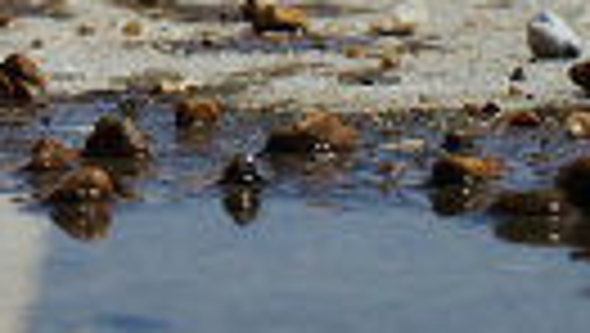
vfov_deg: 5.9
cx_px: -324
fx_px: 3210
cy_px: 32
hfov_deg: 10.1
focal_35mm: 205
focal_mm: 28
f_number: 5.6
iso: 100
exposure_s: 1/1000
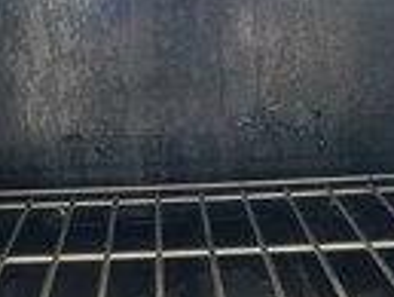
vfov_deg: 16.2
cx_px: 165
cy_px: 282
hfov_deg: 21.7
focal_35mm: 90
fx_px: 1025
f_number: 1.8
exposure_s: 1/122
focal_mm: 3
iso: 50
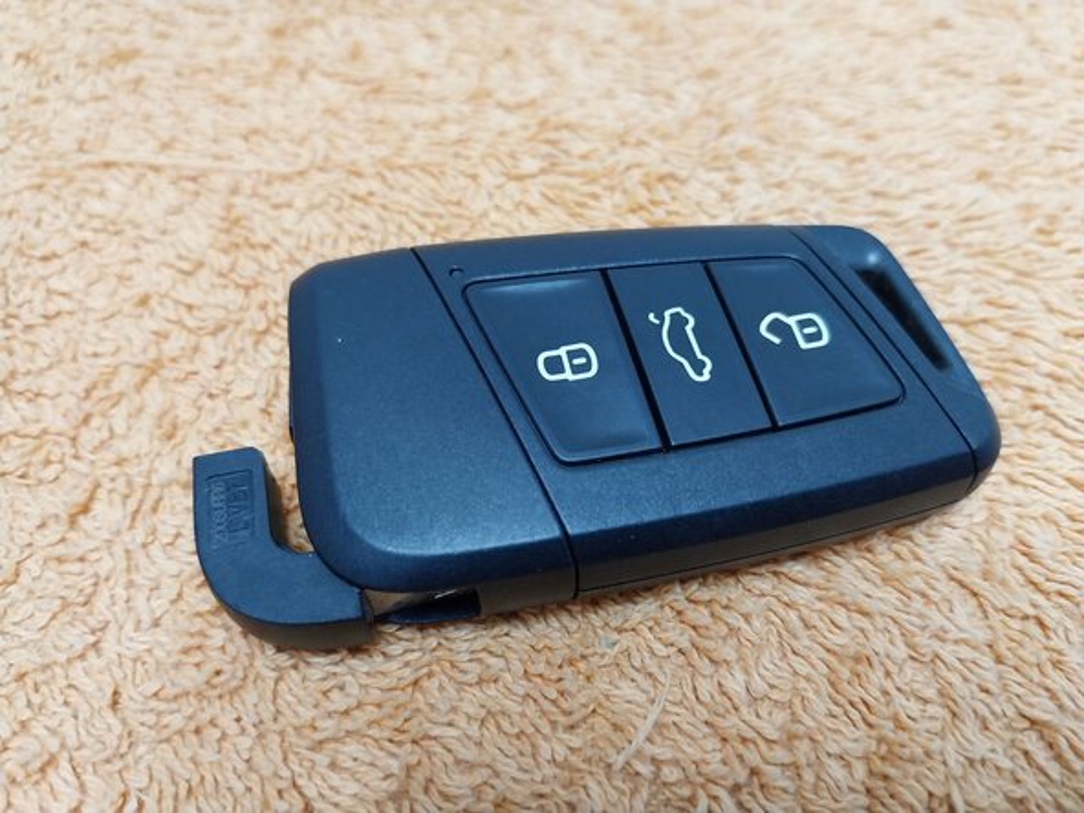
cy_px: 406
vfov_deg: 53.1
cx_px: 542
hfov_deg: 67.3
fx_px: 814
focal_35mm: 26
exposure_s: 1/50
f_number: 1.8
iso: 400
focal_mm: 4
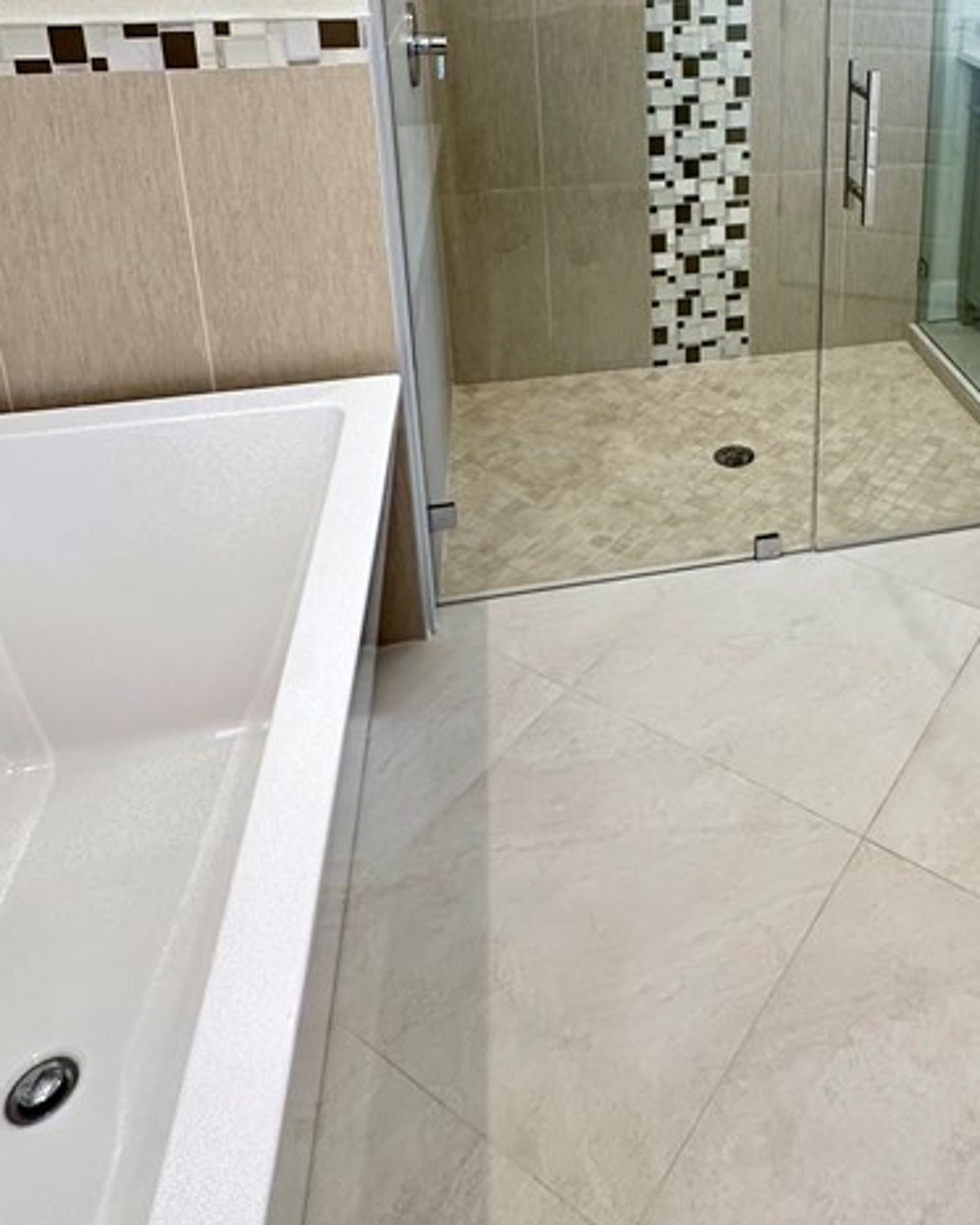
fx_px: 1087
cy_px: 168
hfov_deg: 46.0
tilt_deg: -17.7
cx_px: 783
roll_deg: -0.5
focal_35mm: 30
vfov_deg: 53.0
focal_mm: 2.22
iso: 200
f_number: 2.2
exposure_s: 1/60
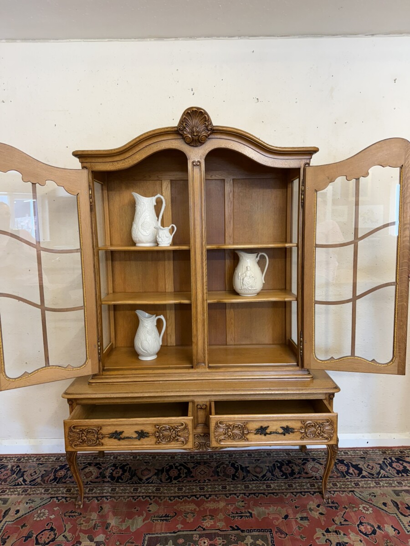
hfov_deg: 56.8
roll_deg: +1.0
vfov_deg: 71.6
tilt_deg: -6.1
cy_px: 273
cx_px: 205
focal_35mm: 24
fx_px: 379
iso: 200
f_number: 1.78
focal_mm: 6.76
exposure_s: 1/100
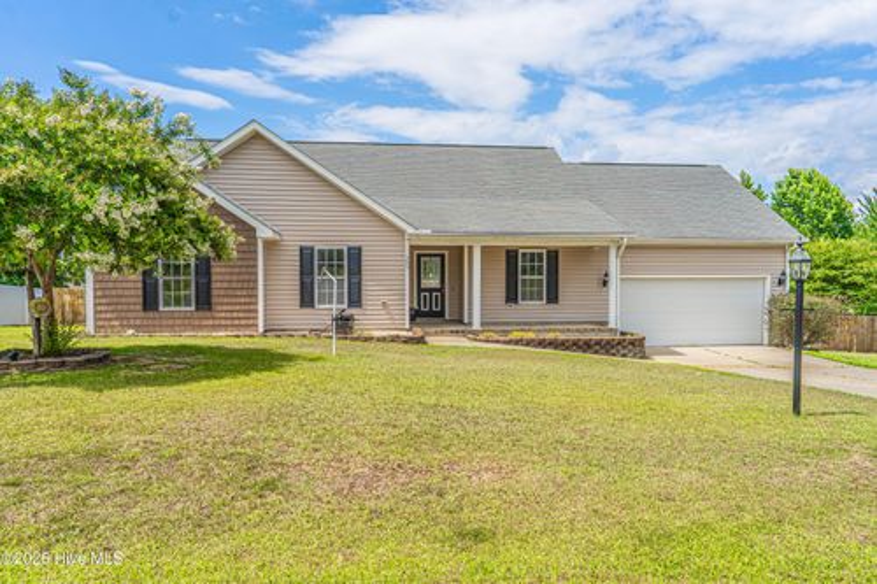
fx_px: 595
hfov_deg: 72.8
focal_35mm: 24
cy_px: 292
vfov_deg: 52.3
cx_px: 438
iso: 100
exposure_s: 1/500
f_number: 5.6
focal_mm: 24
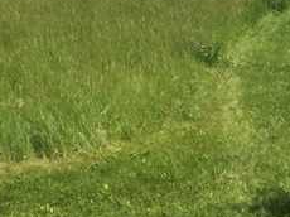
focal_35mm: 101
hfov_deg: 18.3
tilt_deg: +0.7
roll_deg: -0.8
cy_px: -125
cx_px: -71
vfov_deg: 13.6
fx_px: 845
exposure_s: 1/2415
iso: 32
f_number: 2.2
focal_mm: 4.15
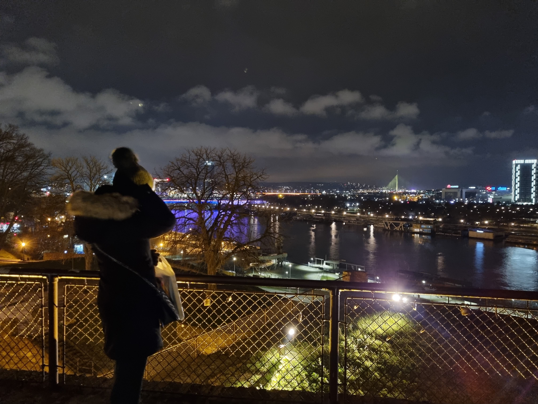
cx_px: 269
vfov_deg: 53.1
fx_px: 404
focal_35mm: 26
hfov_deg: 67.3
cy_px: 202
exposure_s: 1/20
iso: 1250
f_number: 1.8
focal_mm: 5.4
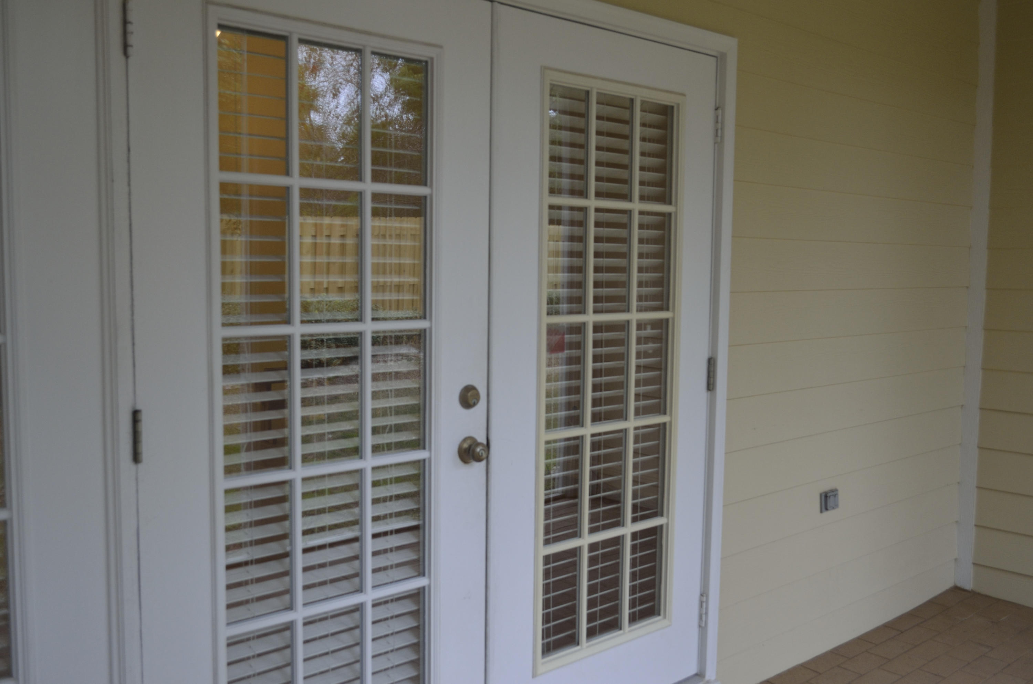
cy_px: 342
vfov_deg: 39.8
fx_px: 945
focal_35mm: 33
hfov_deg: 57.3
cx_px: 516
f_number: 5
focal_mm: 22
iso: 400
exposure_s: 1/100
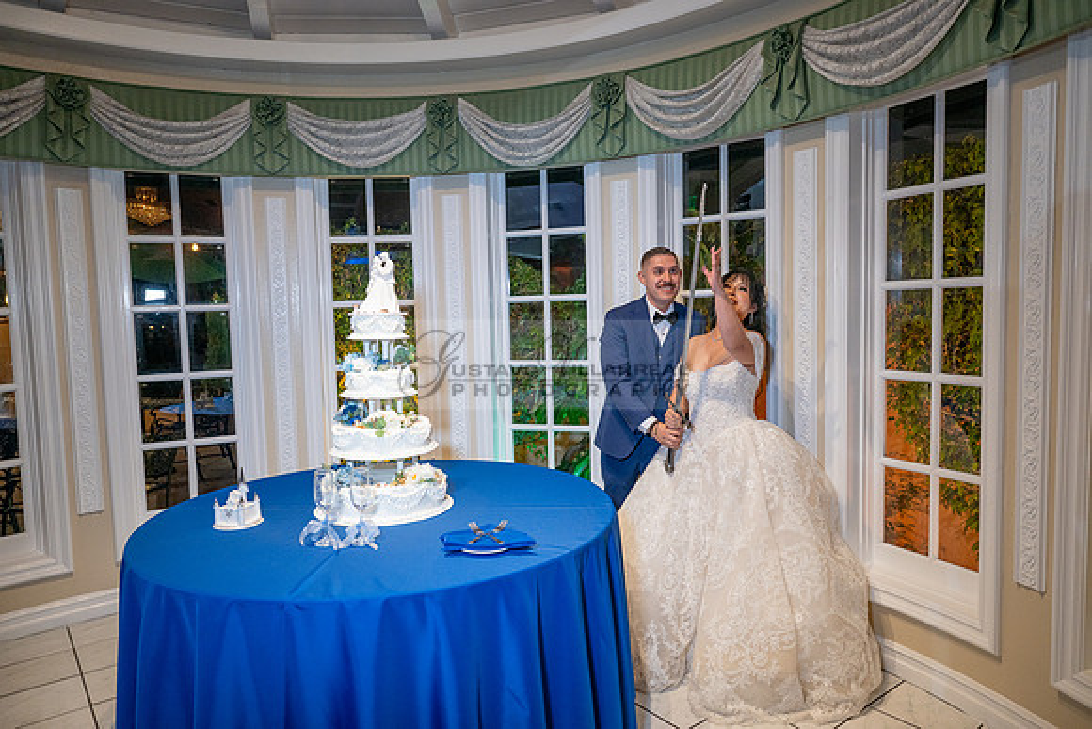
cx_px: 546
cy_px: 364
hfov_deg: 73.7
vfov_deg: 53.2
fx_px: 728
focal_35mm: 24
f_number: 3.2
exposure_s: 1/160
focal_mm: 24
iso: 640
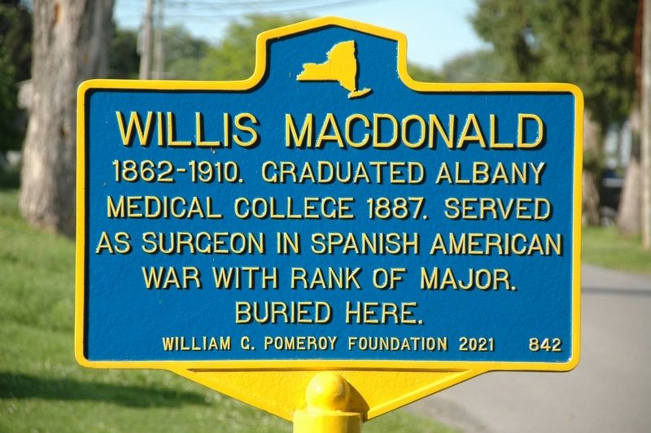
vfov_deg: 10.1
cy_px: 216
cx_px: 326
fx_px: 2439
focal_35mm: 135
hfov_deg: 15.2
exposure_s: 1/500
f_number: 5.6
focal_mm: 90
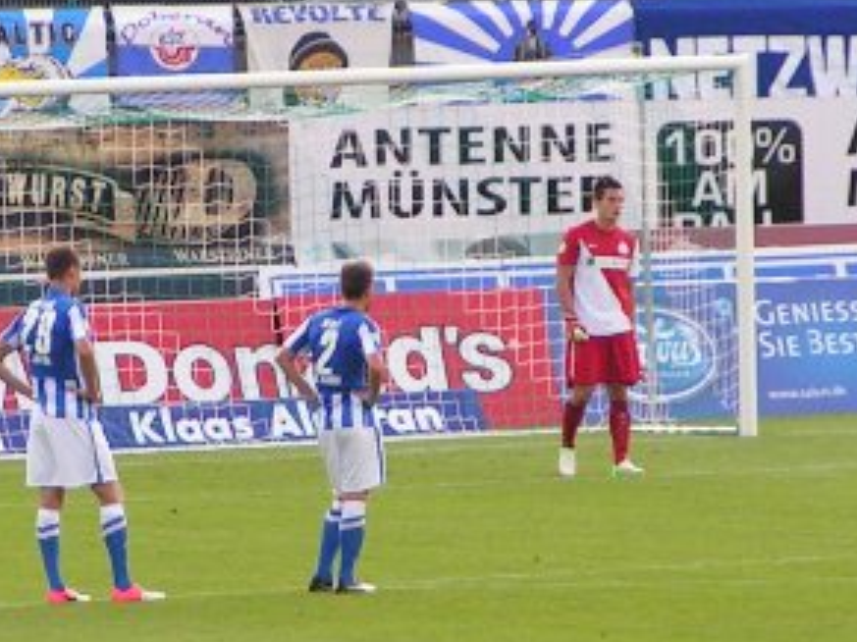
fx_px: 17620
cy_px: 236
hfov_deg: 2.8
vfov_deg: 2.1
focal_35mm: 712
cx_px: 295
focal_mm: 39.6
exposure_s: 1/320
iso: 125
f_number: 3.5
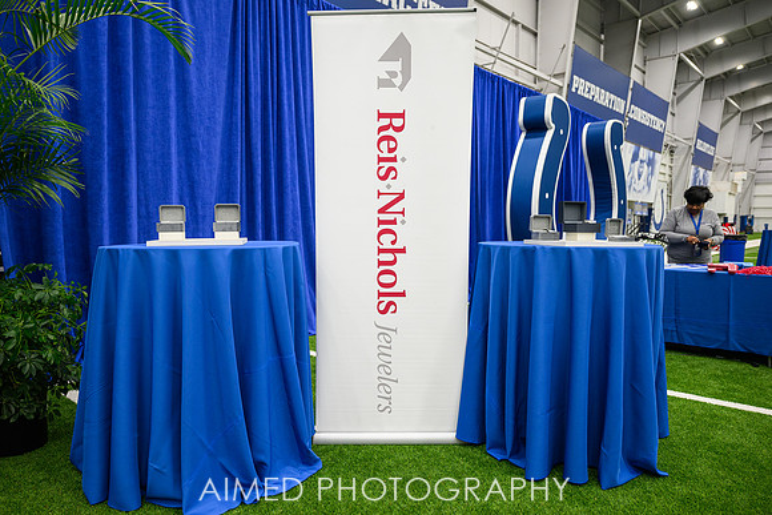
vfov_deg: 51.4
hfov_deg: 71.6
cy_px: 258
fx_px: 535
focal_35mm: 25
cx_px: 386
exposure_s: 1/200
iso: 1250
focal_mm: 24
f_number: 2.8
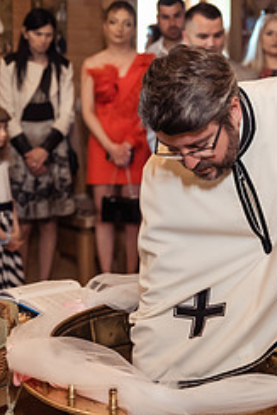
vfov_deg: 24.3
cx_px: 229
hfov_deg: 16.3
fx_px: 957
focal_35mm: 83
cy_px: 139
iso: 1250
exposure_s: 1/125
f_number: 2.8
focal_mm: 45
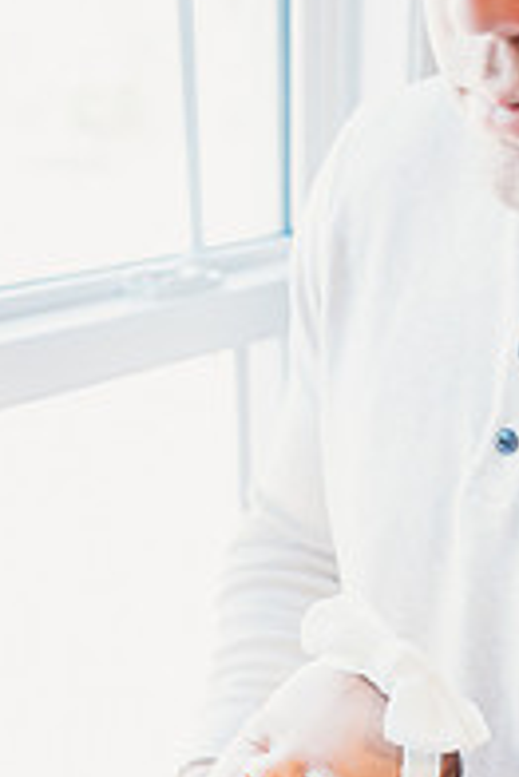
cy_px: 765
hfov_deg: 24.4
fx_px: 1187
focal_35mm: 55
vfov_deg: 33.4
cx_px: 388
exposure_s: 1/200
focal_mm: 24
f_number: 2
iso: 320
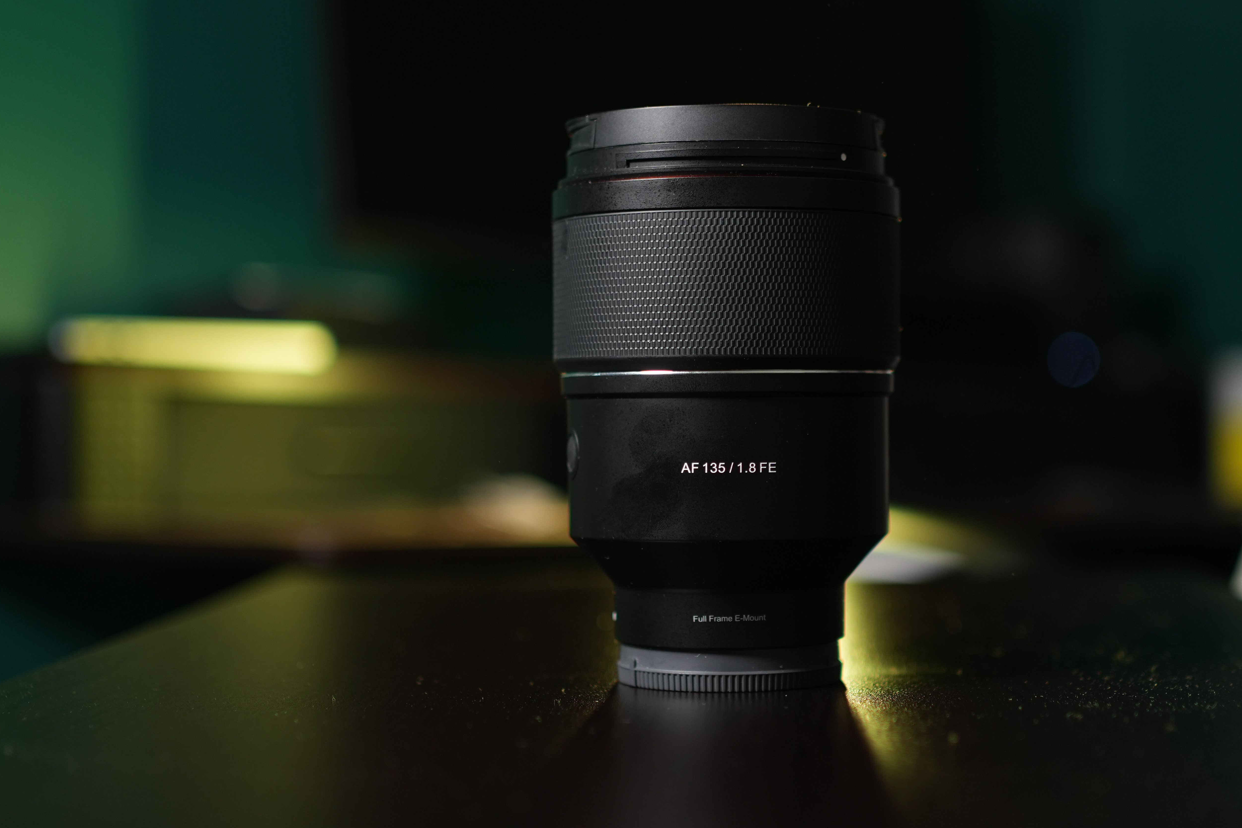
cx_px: 730
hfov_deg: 31.1
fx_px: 2229
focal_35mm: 65
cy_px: 394
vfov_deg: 21.0
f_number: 1.8
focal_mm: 35
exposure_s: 1/50
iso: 320
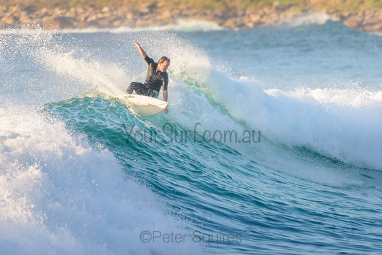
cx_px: 173
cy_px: 106
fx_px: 6498
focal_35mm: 612
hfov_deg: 3.4
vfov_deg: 2.2
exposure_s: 1/2000
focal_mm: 500
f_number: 5.6
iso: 1100
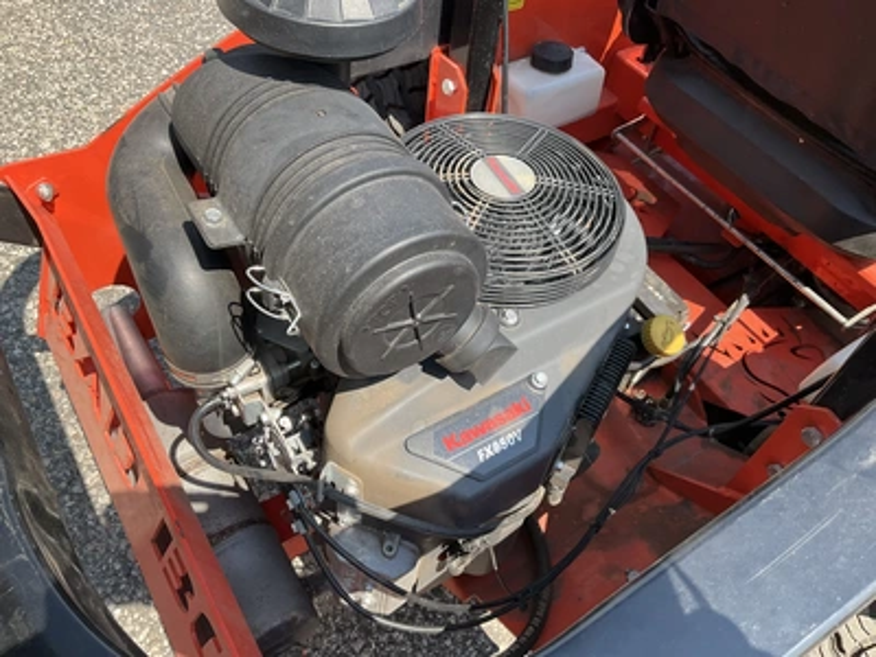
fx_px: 734
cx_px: 438
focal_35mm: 29
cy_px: 328
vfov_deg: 48.2
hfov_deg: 61.7
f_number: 1.8
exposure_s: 1/580
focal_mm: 3
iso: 25
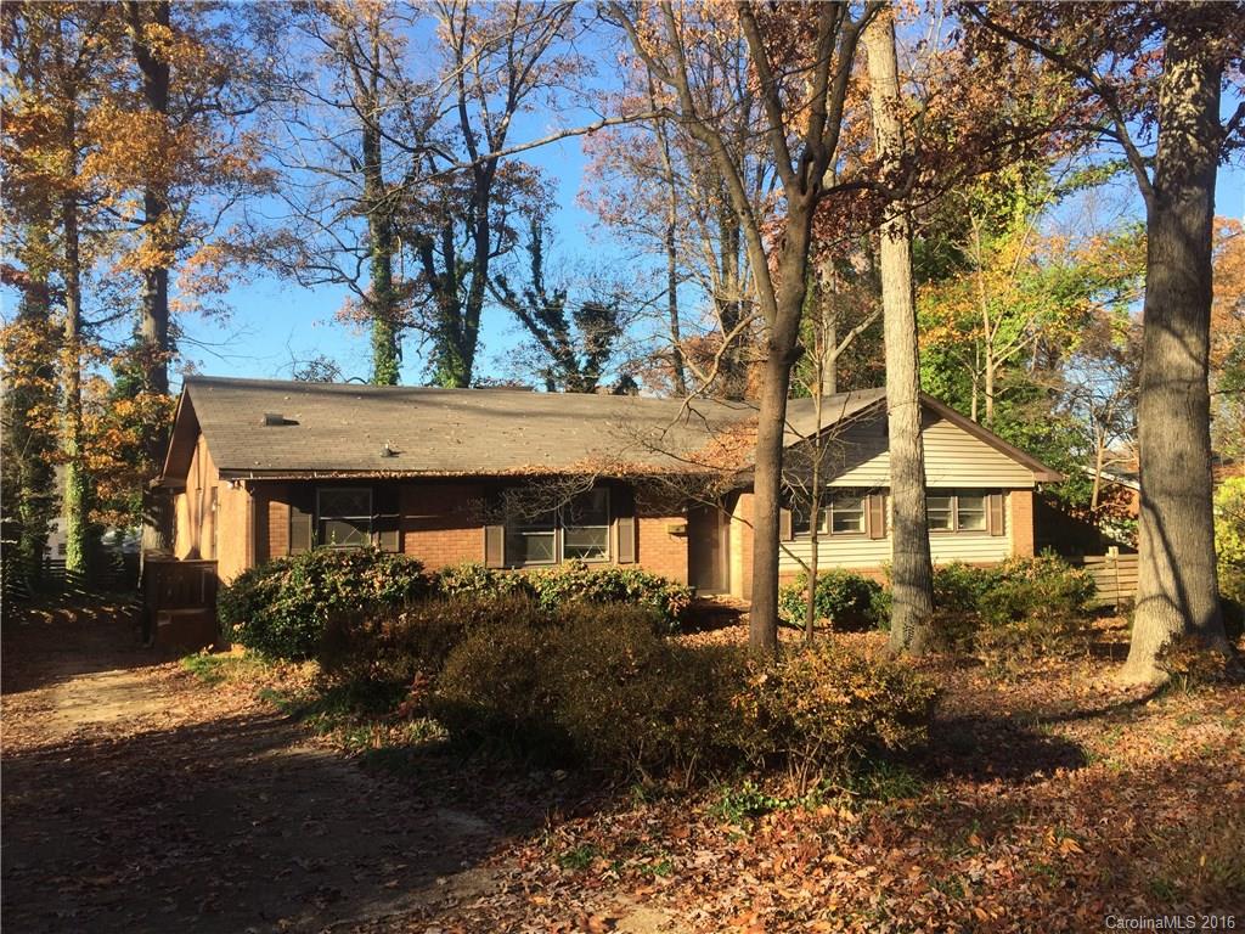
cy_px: 467
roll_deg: +0.7
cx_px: 622
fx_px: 1043
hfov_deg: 61.7
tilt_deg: +0.6
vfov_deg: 48.2
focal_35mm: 29
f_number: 2.2
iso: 32
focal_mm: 4.15
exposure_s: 1/638
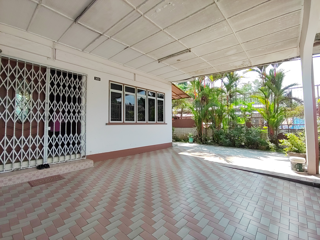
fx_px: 148
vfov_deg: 78.1
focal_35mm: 16
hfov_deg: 94.5
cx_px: 160
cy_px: 120
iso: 100
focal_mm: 1.68
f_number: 2.2
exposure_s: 1/449
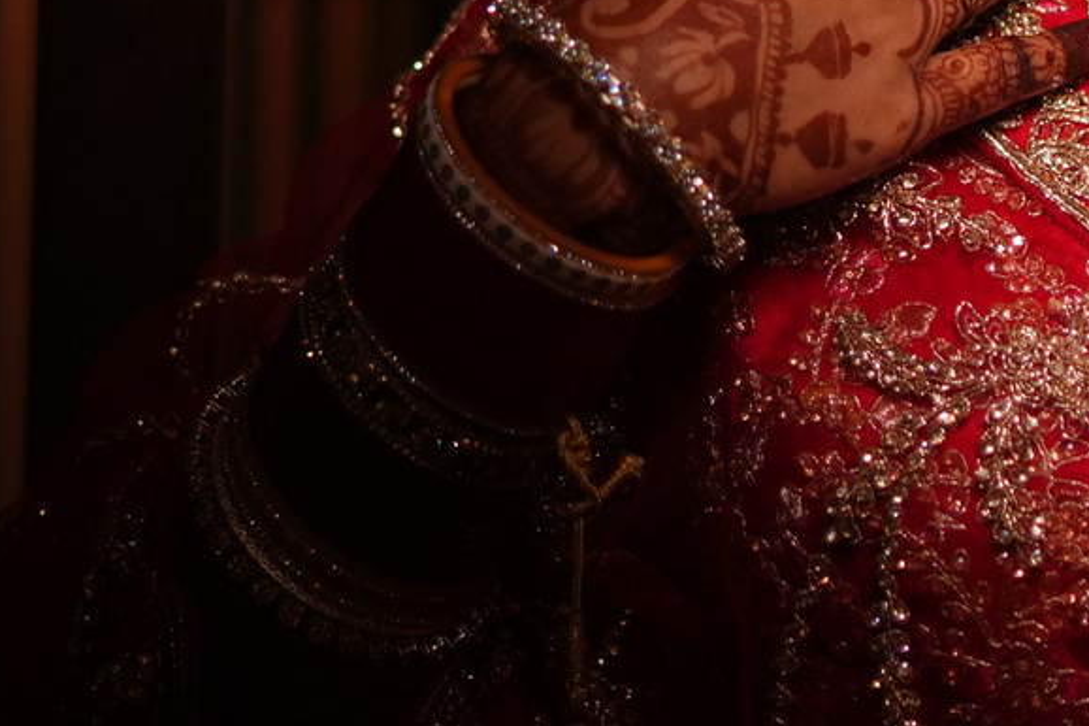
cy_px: -227
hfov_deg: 13.2
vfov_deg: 8.7
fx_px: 4687
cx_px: 279
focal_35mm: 155
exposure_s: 1/200
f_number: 1.4
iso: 800
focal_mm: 35
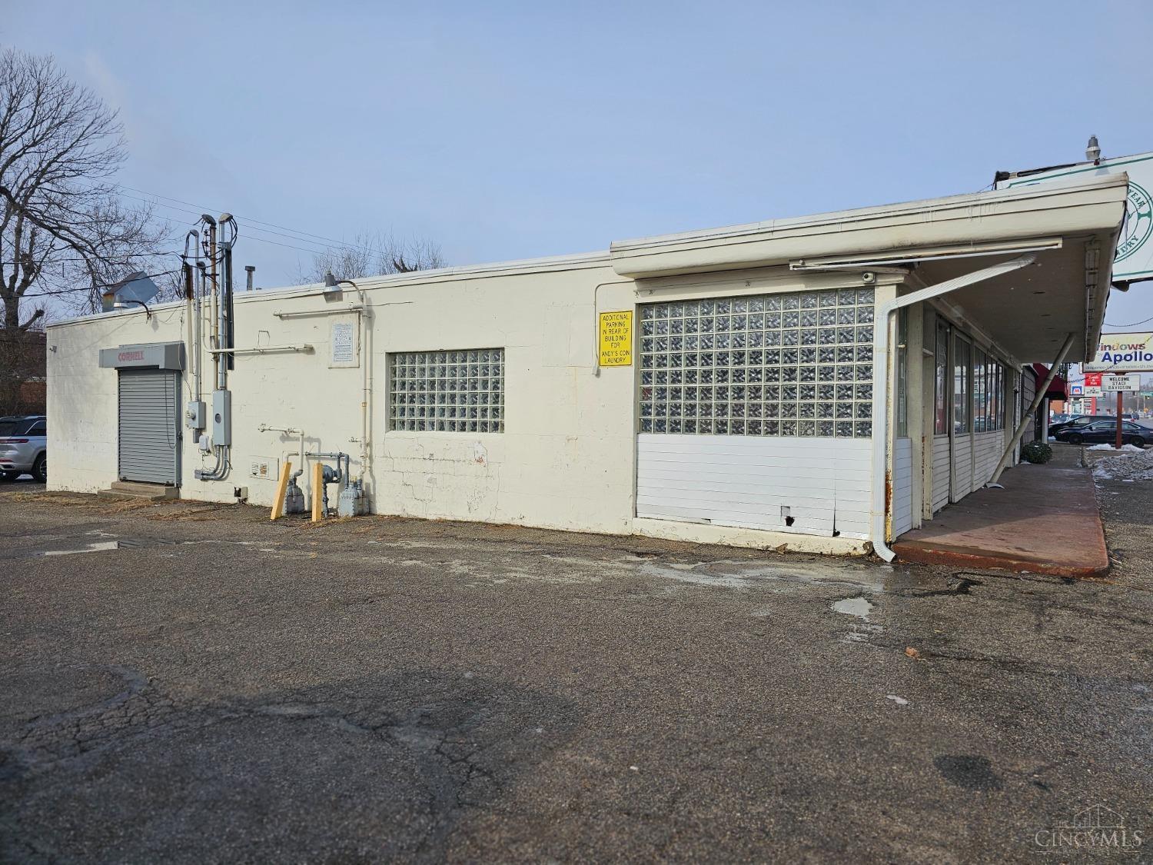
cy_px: 432
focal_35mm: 23
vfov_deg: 58.9
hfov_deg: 73.9
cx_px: 576
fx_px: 766
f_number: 1.7
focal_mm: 6.3
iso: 16
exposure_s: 1/1445
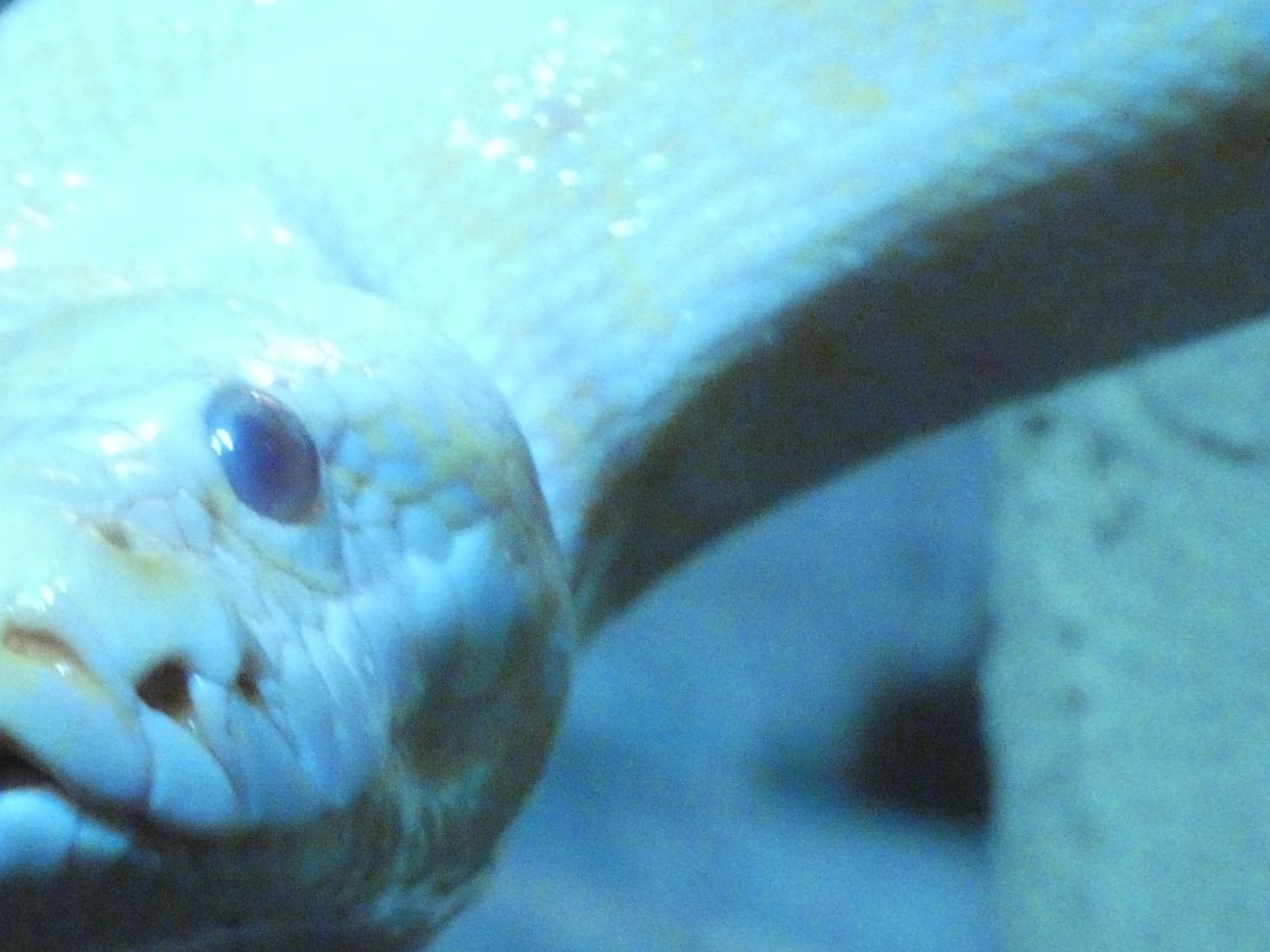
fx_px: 27519
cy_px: 813
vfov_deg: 2.0
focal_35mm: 750
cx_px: 401
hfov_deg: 2.6
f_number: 5.6
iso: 3200
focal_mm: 74
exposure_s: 1/15
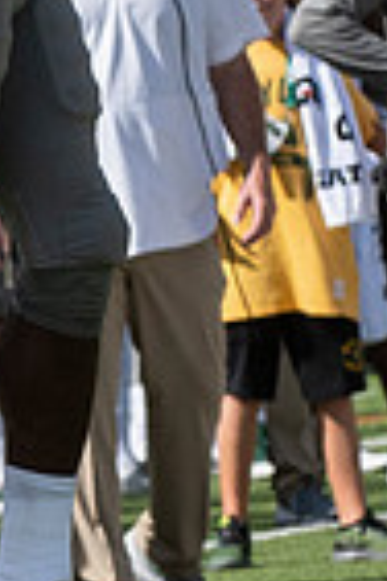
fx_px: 21396
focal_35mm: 1327
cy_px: 344
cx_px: -186
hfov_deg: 1.0
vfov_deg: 1.6
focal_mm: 140
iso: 360
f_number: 6.3
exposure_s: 1/1600
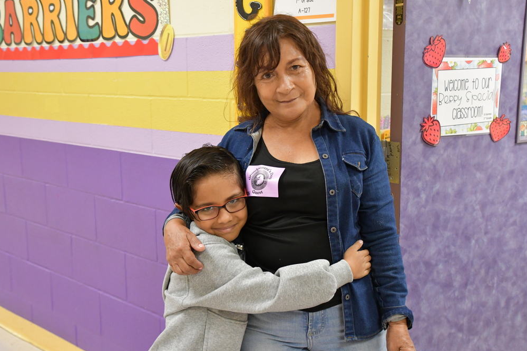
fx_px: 630
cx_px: 262
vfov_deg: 31.2
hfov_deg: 45.4
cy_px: 173
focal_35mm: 43
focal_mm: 28
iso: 2500
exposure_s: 1/80
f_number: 4.5
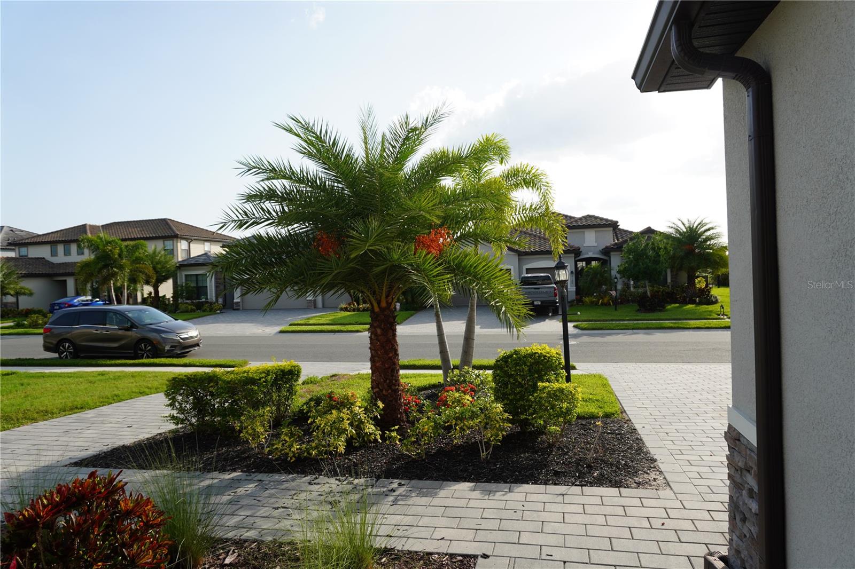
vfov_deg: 53.1
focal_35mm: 24
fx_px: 570
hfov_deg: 73.8
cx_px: 428
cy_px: 284
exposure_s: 1/500
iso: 100
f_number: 5
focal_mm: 16
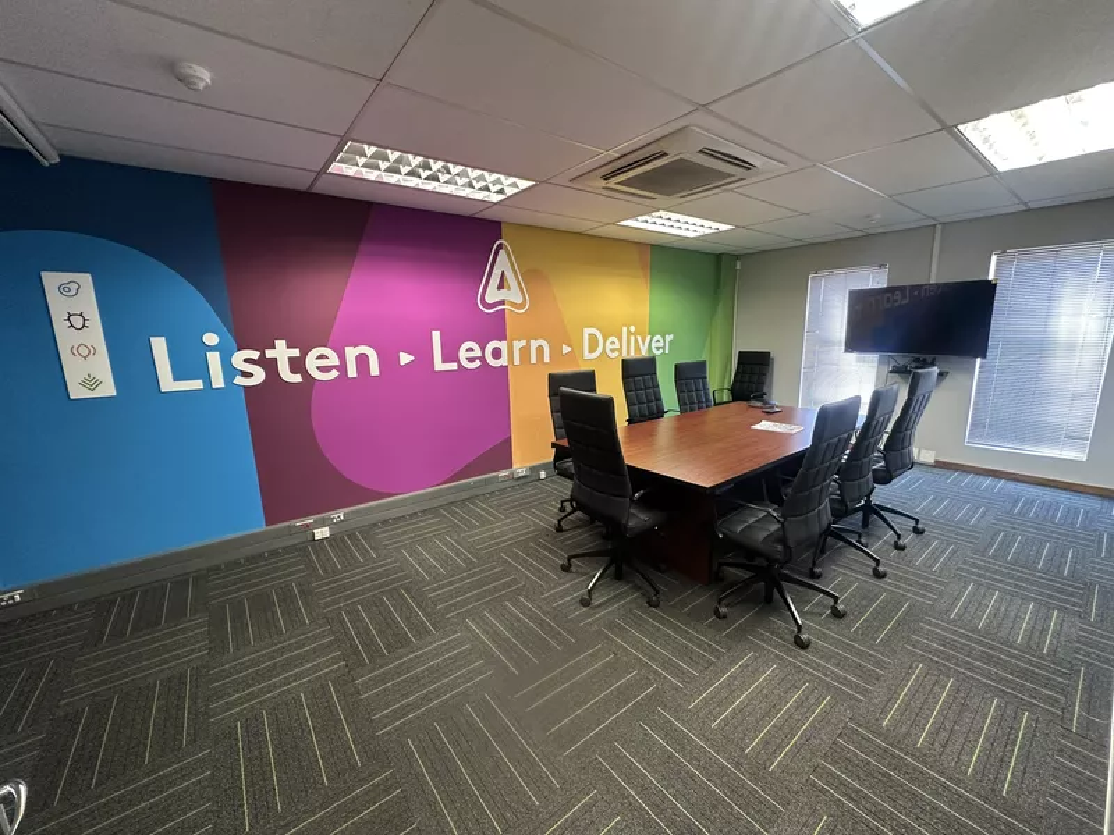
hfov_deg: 102.1
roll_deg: +1.2
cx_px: 557
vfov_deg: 85.7
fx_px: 451
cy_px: 418
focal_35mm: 14
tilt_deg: -11.1
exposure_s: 1/50
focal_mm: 2.22
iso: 250
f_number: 2.2
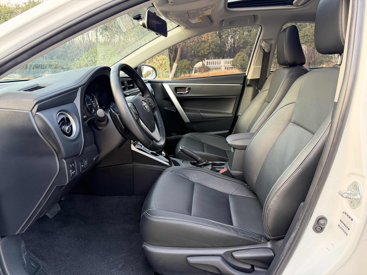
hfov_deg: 71.6
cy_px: 138
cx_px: 184
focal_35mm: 24
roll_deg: +0.3
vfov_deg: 56.8
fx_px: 254
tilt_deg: -14.9
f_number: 1.78
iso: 250
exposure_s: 1/60
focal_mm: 6.76
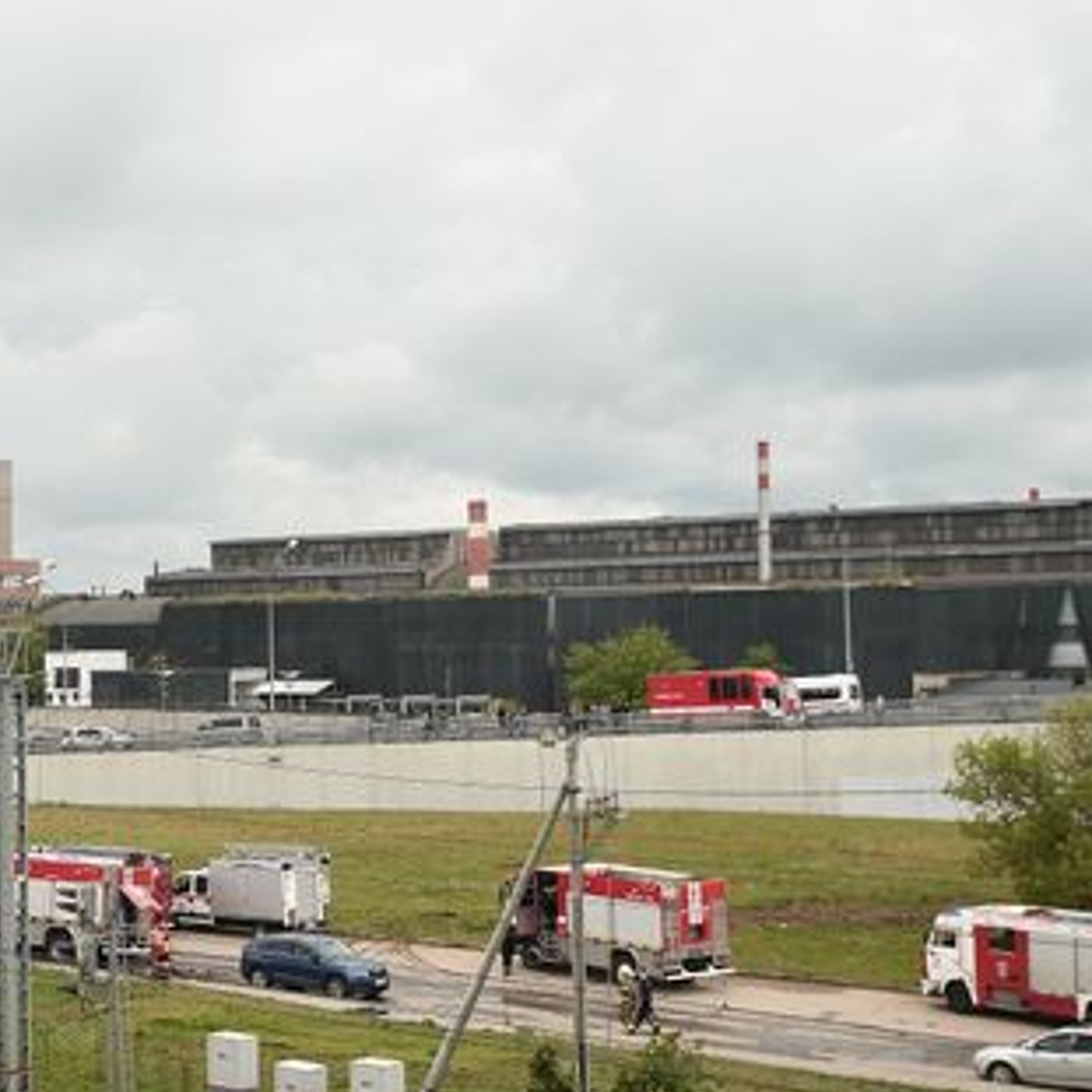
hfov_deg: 24.4
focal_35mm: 67
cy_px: 576
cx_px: -35
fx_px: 2391
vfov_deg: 25.7
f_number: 7.1
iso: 400
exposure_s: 1/640
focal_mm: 35
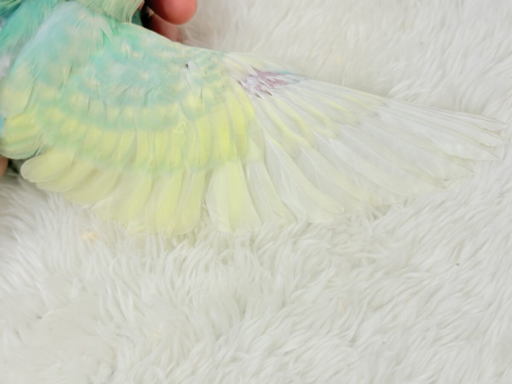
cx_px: 256
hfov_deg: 36.8
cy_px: 192
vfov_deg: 28.0
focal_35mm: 52
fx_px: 769
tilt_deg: -52.9
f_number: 1.6
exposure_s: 1/100
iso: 50
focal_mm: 5.96
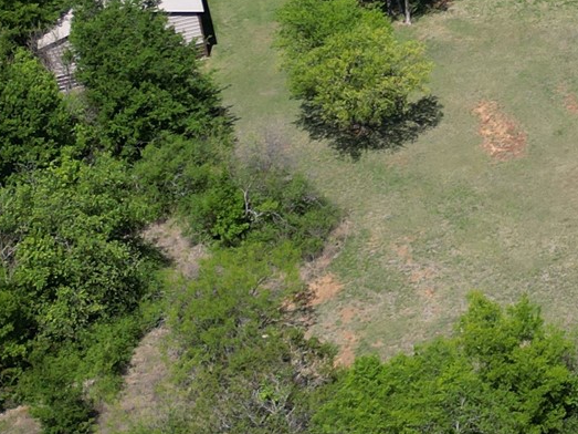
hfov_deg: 18.1
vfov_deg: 14.7
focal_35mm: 94
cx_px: 921
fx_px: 1569
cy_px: -193
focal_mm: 6.72
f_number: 1.7
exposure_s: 1/2500
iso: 100
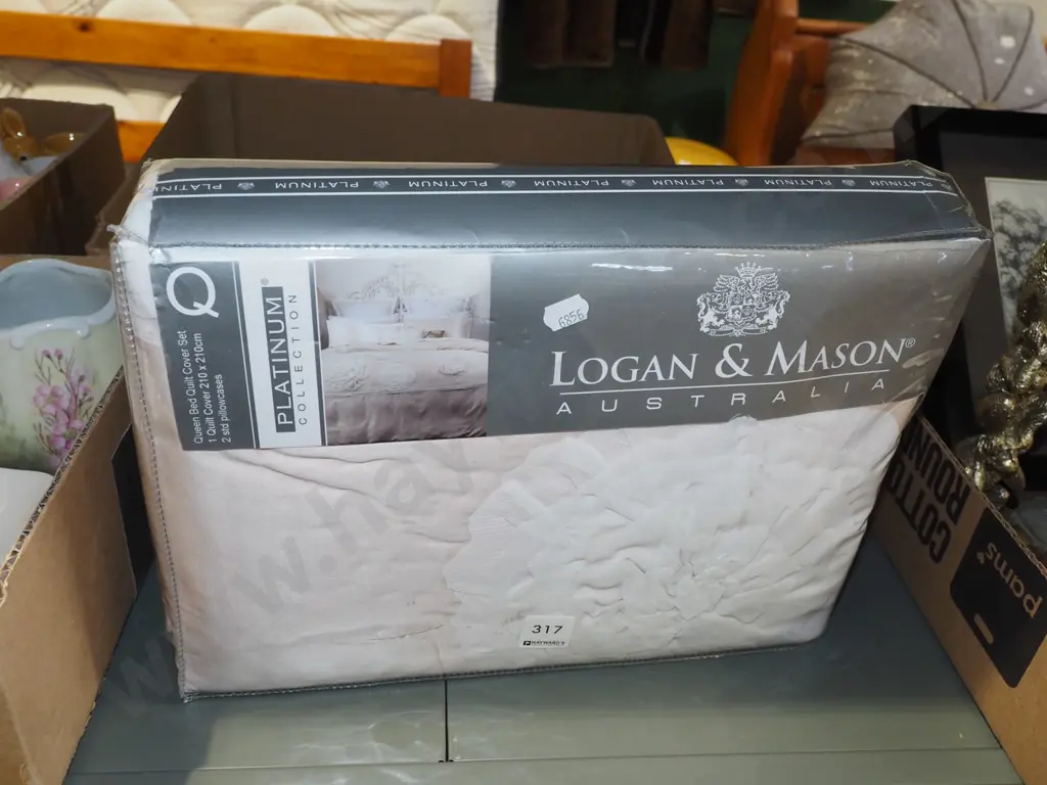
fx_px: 907
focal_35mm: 30
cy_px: 392
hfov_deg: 60.0
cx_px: 524
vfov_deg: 46.8
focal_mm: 15
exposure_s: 1/60
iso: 1000
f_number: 5.6
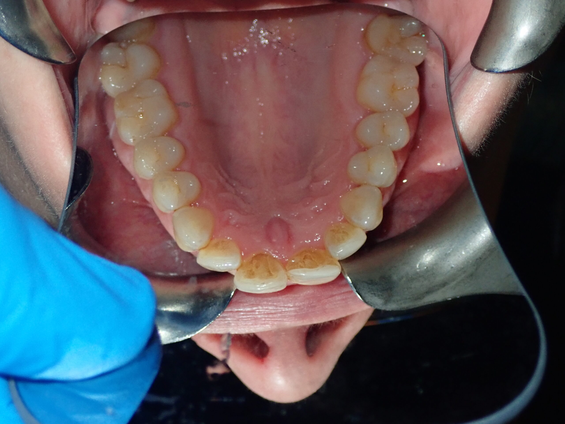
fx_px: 1306
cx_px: 282
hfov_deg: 24.4
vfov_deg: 18.4
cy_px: 212
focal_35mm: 80
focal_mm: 14.41
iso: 800
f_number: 13
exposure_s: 1/80
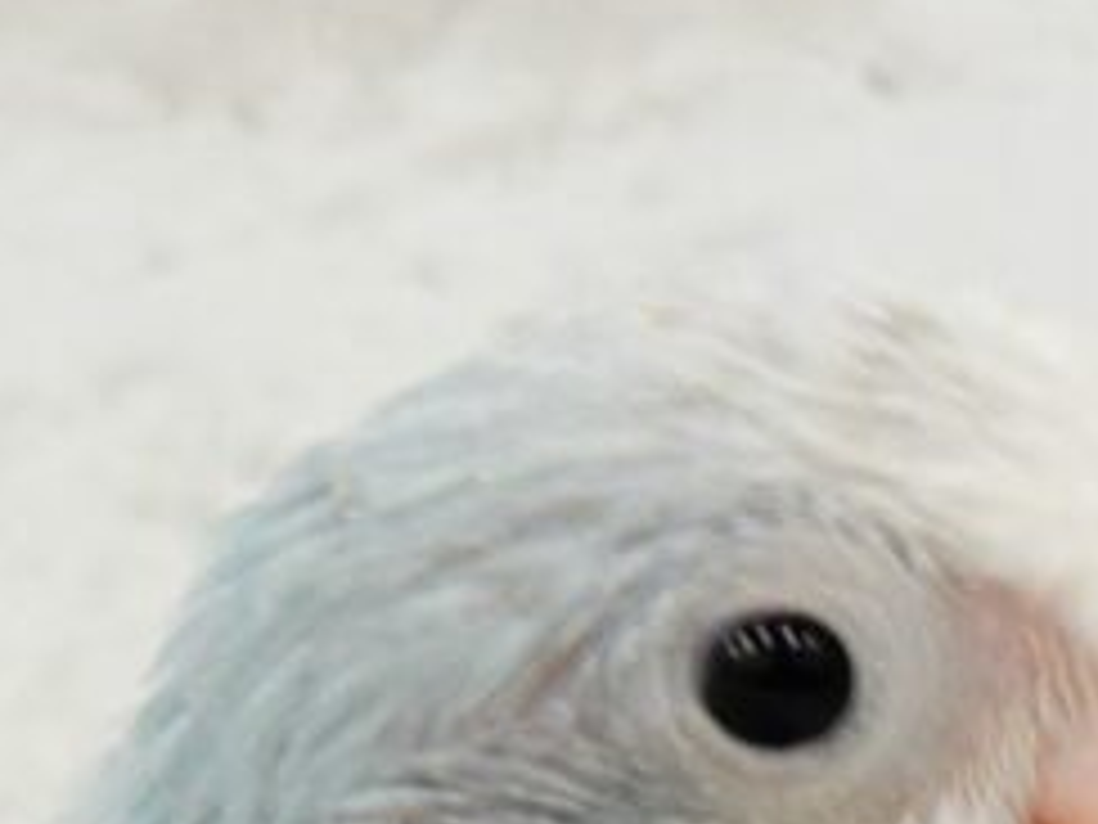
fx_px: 8120
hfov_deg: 7.6
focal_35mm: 256
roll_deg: +1.3
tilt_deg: -7.3
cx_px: -333
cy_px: 1247
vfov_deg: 5.7
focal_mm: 5.96
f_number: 1.6
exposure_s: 1/100
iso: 64
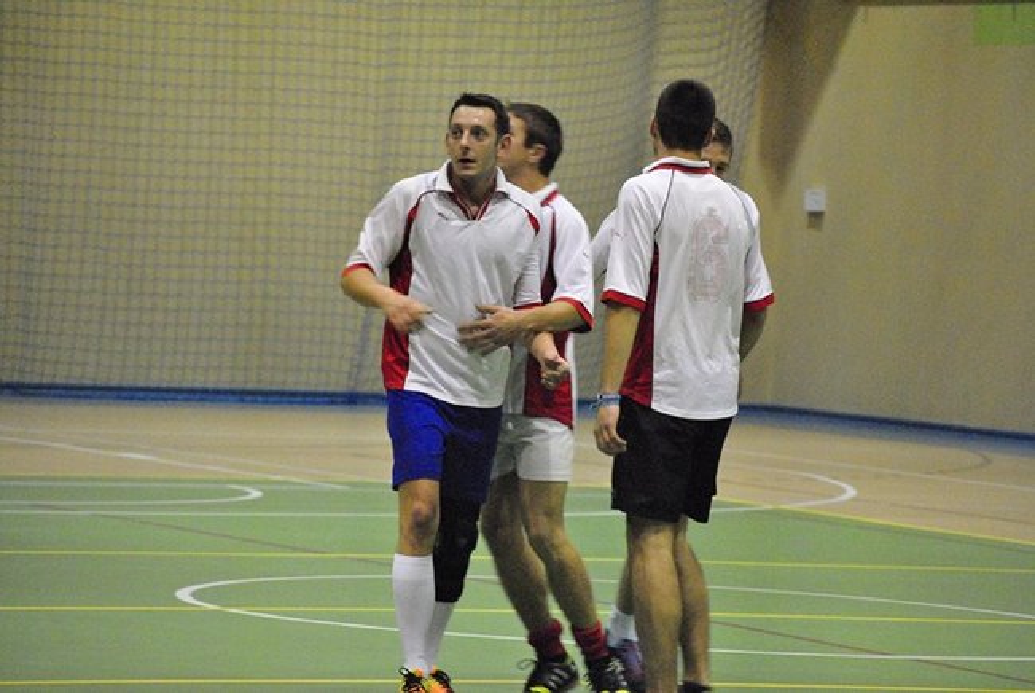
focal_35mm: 202
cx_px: 518
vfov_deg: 6.8
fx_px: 5828
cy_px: 346
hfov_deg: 10.1
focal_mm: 135
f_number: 5
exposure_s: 1/100
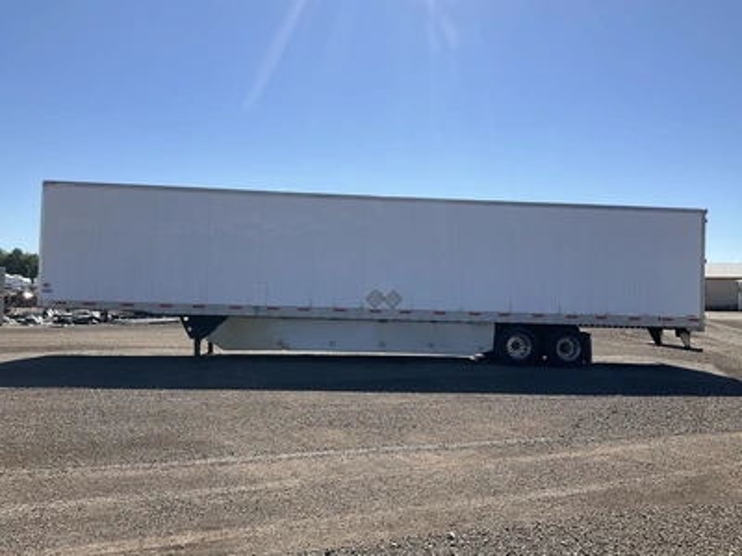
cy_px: 278
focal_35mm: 29
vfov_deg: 48.2
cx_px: 371
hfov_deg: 61.7
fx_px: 622
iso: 25
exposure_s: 1/2141
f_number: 1.8
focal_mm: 3
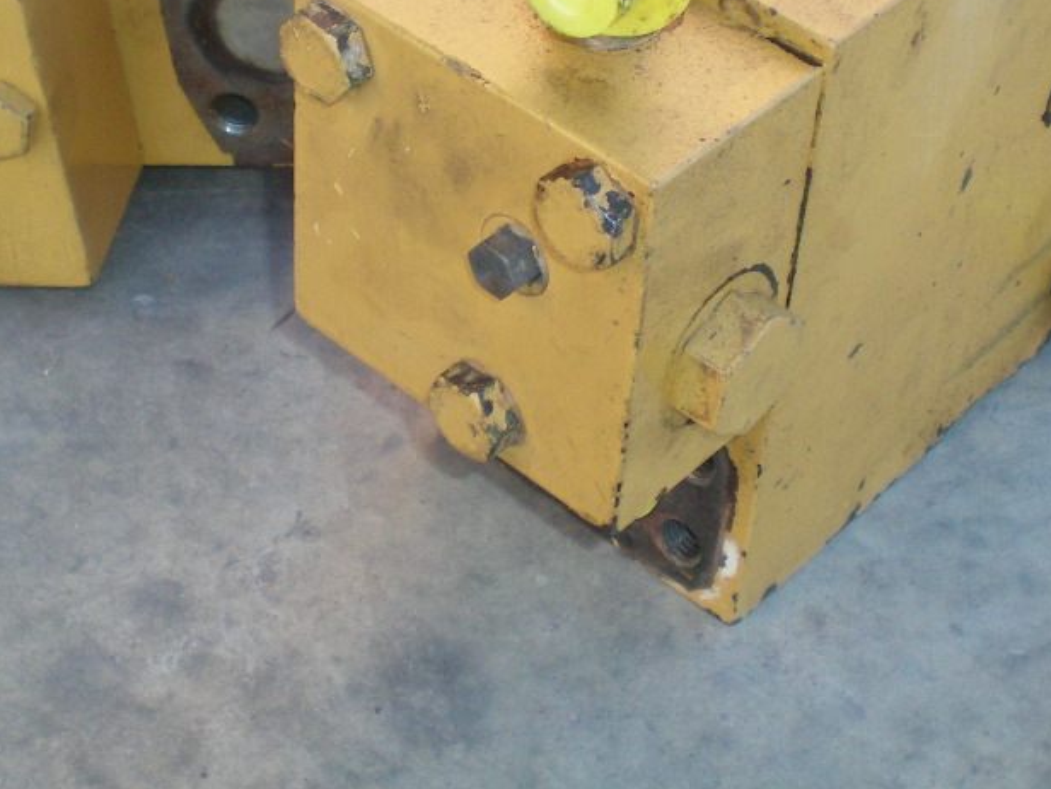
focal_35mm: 79
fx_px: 2399
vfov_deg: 18.4
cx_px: 539
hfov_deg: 24.7
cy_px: 82
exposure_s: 1/100
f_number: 3.1
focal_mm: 6.3
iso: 64
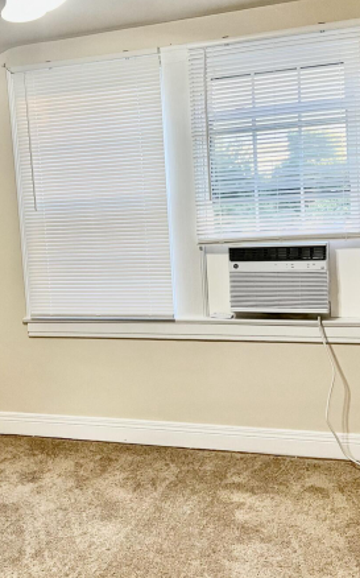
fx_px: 661
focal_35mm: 42
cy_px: 246
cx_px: 115
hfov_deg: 30.2
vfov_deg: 47.1
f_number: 1.5
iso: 125
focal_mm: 5.7
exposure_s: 1/60
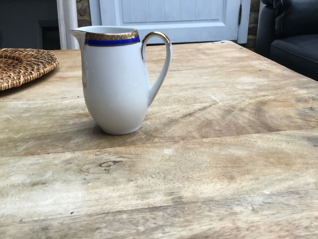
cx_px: 159
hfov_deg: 58.4
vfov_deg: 45.4
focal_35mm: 31
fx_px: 285
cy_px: 120
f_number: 2.4
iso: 50
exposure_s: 1/33
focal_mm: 3.3
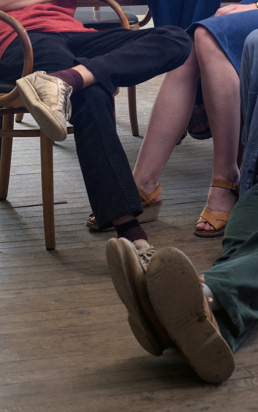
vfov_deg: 18.5
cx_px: 177
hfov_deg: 12.0
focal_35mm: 109
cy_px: -22
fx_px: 1226
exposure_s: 1/100
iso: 800
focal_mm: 50
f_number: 5.6
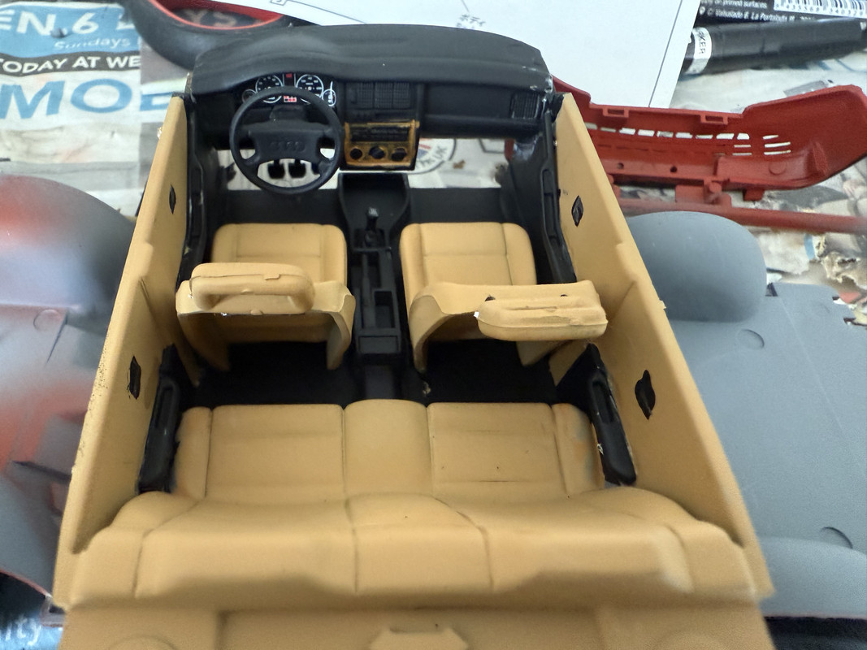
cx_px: 434
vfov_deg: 56.8
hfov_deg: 71.6
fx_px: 601
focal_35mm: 24
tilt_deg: -55.2
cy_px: 325
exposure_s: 1/60
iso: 640
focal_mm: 2.22
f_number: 2.2
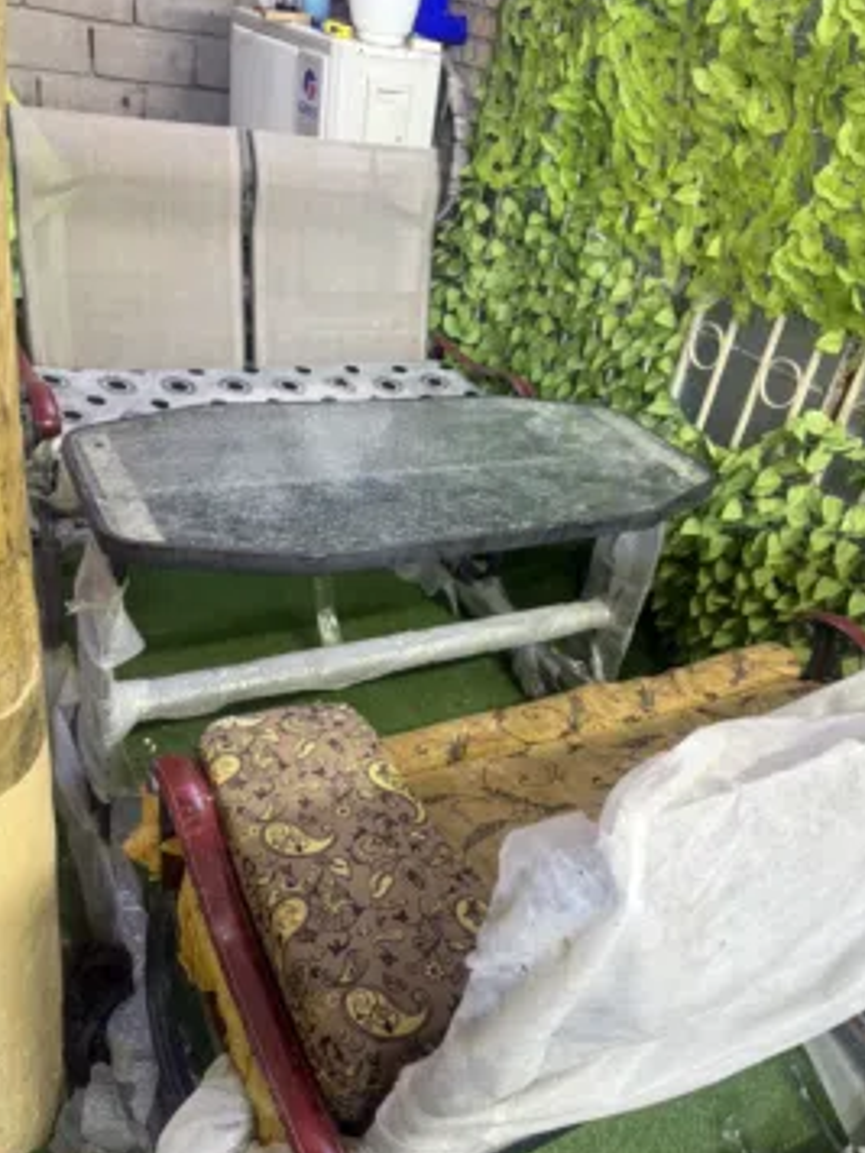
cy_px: 576
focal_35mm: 27
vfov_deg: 65.3
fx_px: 900
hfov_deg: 51.3
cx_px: 454
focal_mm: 6.76
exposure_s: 1/50
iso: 250
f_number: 1.78
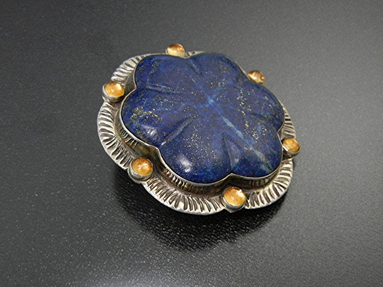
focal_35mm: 52
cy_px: 144
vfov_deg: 28.0
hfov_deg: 36.8
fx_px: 575
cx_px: 192
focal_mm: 9.3
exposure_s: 1/30
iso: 800
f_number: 7.8
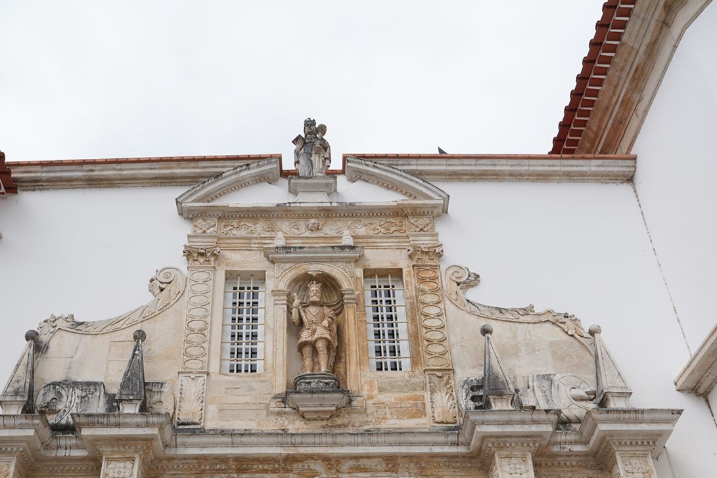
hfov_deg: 44.4
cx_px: 320
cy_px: 413
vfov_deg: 29.5
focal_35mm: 44
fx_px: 877
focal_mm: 24
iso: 100
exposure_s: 1/100
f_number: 13
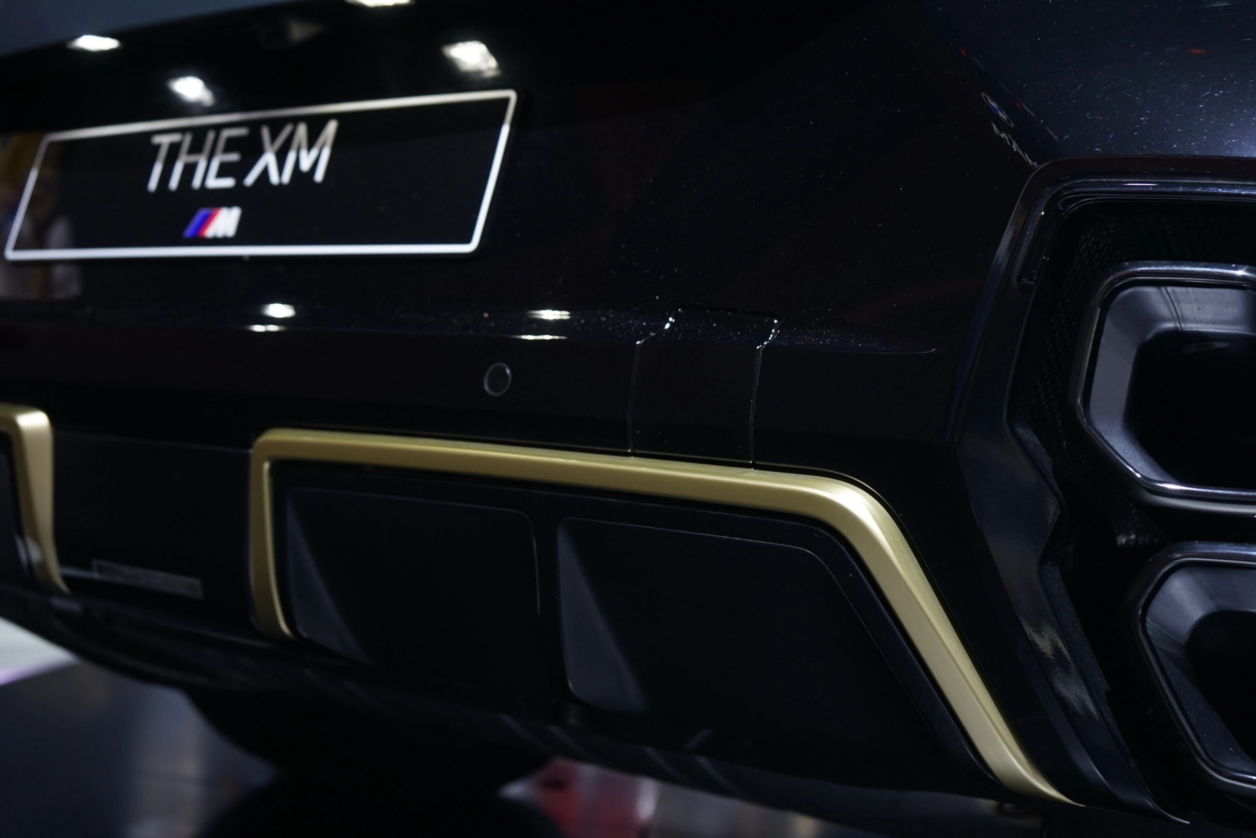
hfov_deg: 44.5
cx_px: 628
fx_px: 1535
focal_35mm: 44
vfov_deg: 30.5
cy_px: 419
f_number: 4.5
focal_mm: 44
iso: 400
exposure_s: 1/25
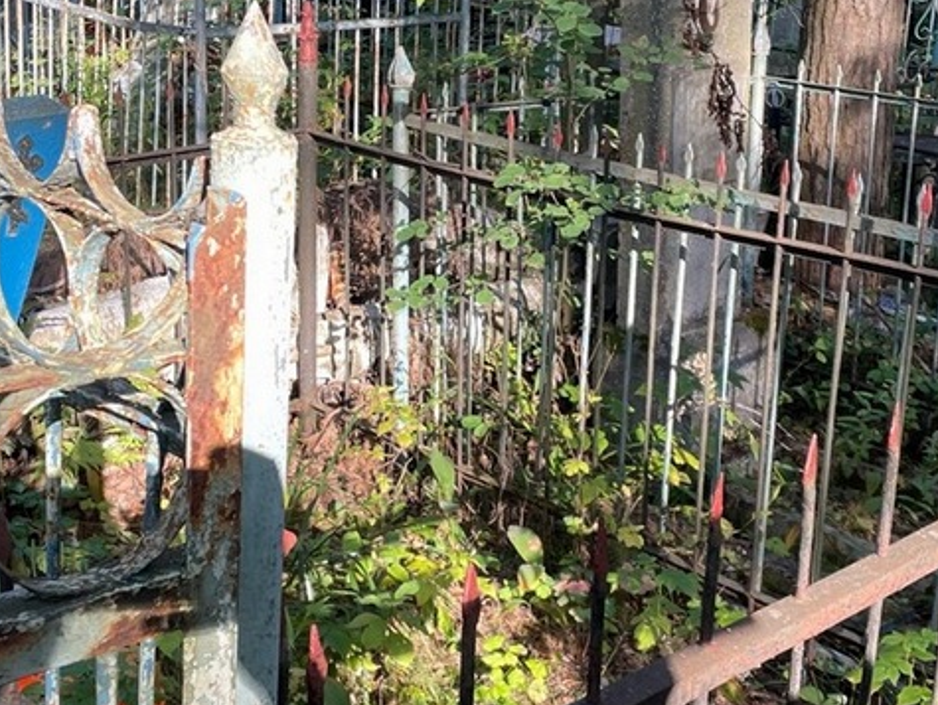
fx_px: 1519
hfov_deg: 34.3
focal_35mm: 56
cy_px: 336
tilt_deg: -13.0
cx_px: 419
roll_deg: +1.3
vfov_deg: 26.1
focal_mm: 4.2
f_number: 1.6
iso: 32
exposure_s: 1/123
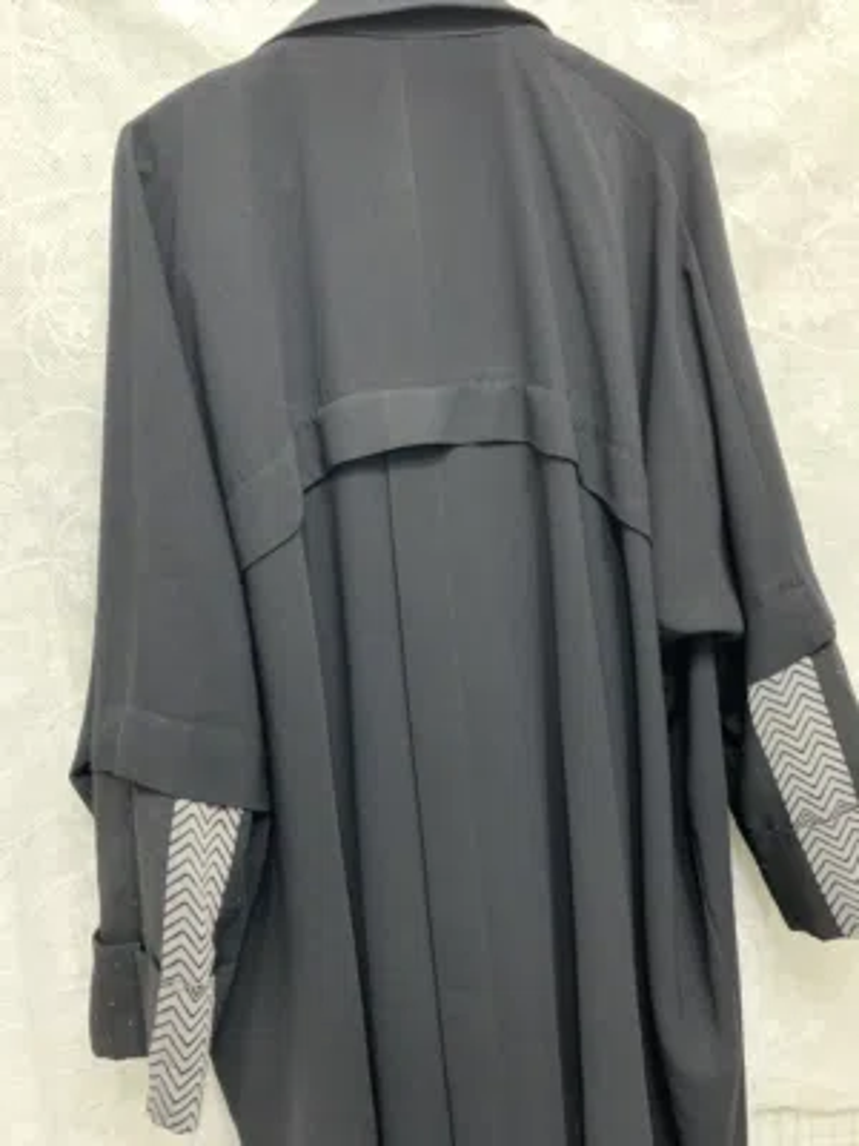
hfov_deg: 53.1
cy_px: 573
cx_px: 430
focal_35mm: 26
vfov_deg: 67.3
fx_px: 860
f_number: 1.8
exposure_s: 1/25
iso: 320
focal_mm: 4.25
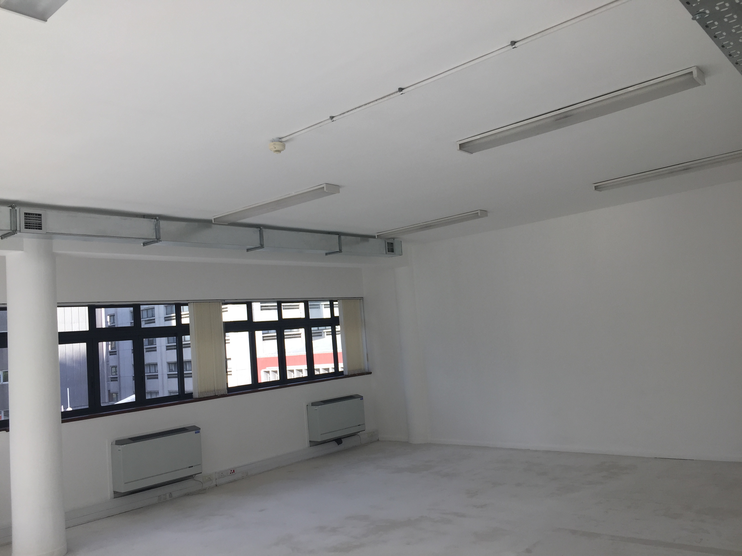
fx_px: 622
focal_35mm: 29
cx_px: 371
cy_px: 278
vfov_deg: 48.2
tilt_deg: +2.6
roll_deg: +4.5
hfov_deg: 61.7
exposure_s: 1/434
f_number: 2.2
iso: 32
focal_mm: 4.15
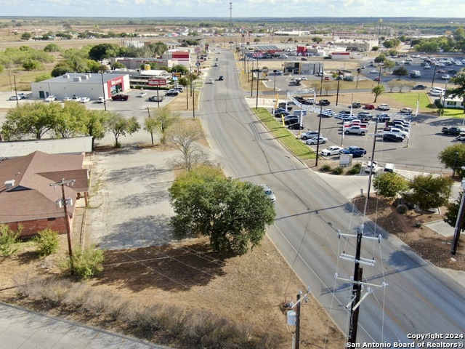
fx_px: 430
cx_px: 232
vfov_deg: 44.2
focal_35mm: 32
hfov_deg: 56.8
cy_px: 174
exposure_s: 1/640
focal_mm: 5.45
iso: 100
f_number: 3.1
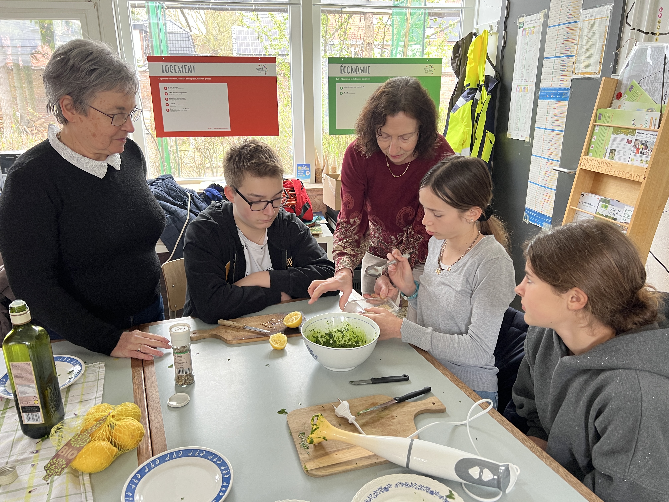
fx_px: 502
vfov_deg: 53.1
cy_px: 251
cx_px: 334
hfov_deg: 67.3
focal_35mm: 26
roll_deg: +0.4
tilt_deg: -19.2
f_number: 1.5
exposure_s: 1/67
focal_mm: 5.7
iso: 125
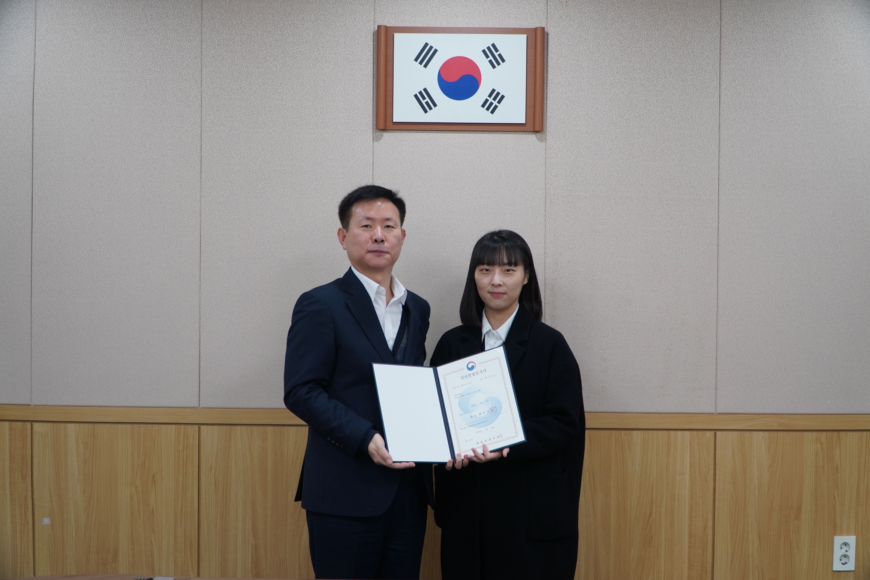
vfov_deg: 29.9
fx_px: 1087
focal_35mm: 45
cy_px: 290
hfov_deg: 43.6
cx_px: 435
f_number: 4
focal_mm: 30
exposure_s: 1/50
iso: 250
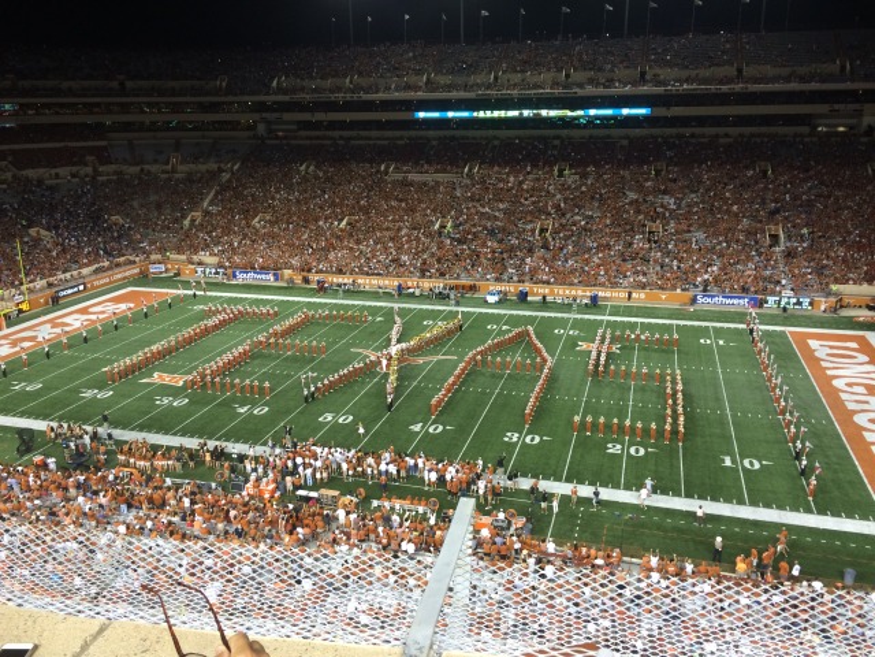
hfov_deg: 61.7
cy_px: 328
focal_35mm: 29
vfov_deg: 48.2
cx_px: 438
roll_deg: +1.0
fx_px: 733
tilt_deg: -18.0
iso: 40
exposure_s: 1/30
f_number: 2.2
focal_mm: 4.15
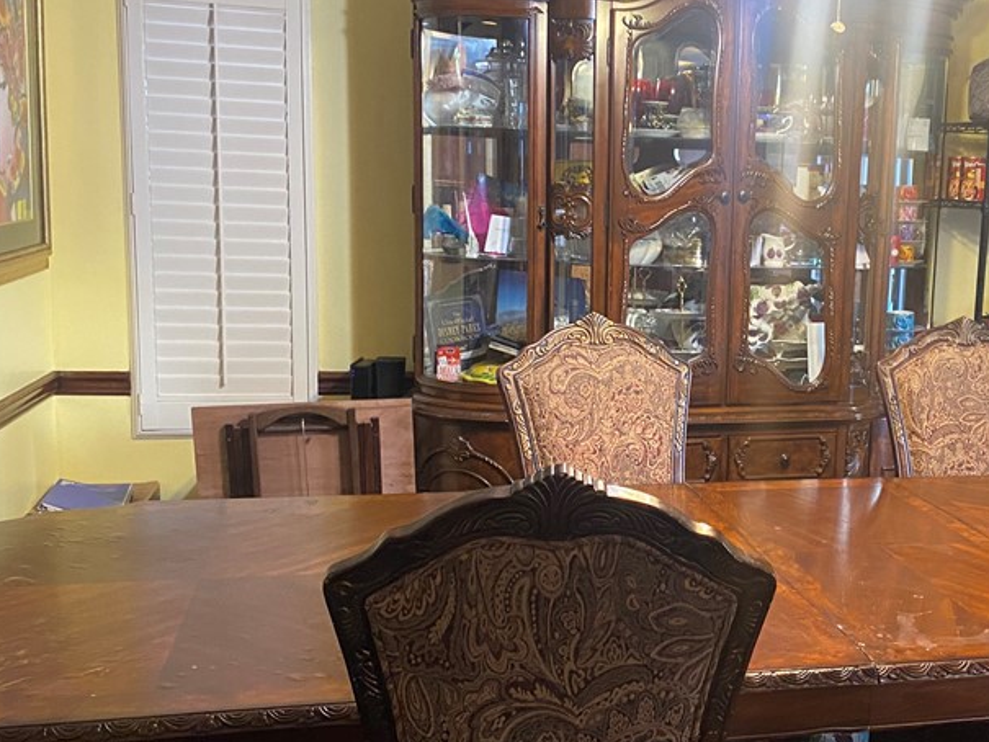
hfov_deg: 41.6
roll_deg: -2.3
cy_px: 389
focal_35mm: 44
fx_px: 1257
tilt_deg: -7.8
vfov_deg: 32.9
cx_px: 750
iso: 400
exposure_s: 1/40
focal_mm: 4.25
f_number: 1.8
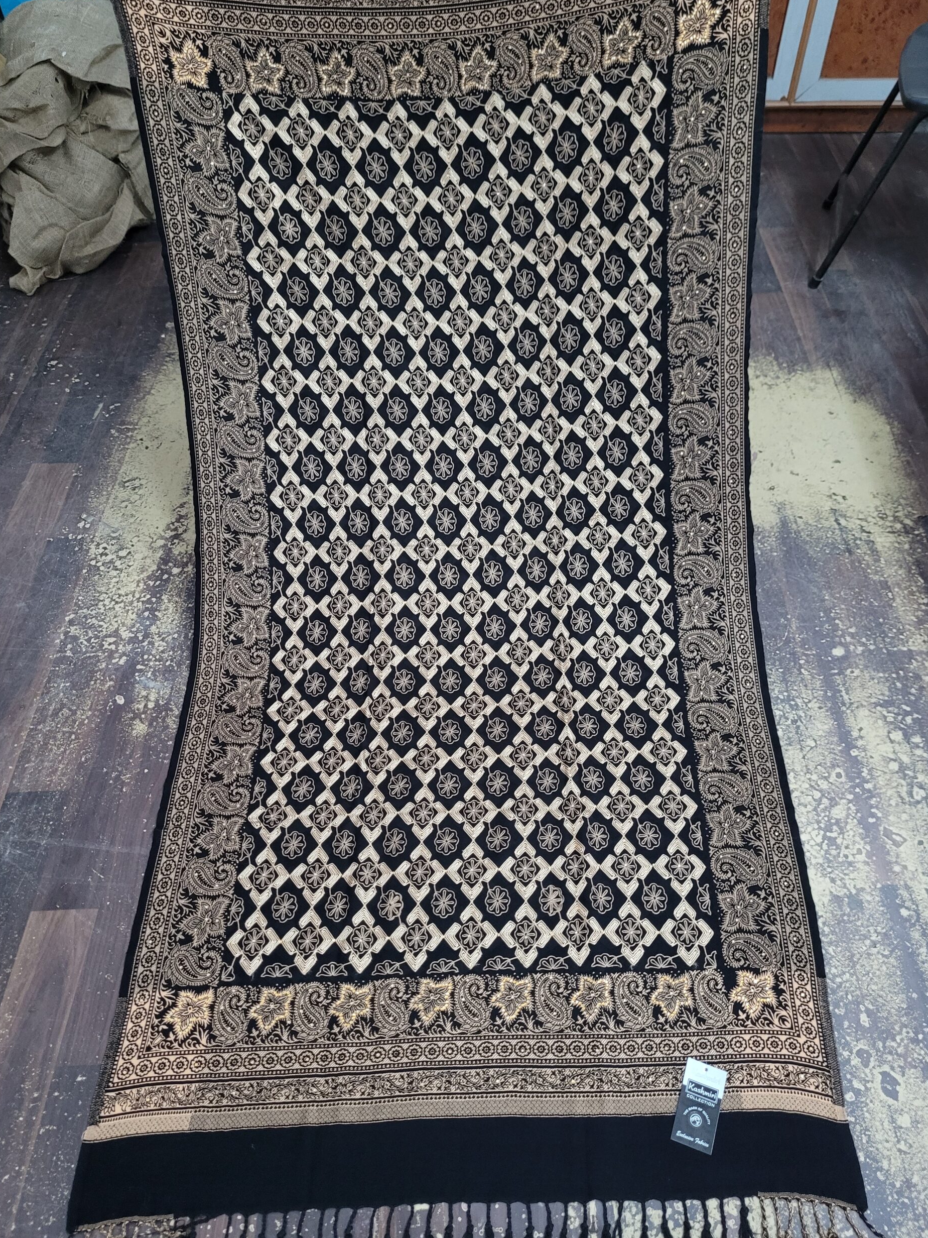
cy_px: 614
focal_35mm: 27
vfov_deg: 65.3
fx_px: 965
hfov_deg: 51.4
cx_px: 468
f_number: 1.8
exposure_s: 1/25
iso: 500
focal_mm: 5.4
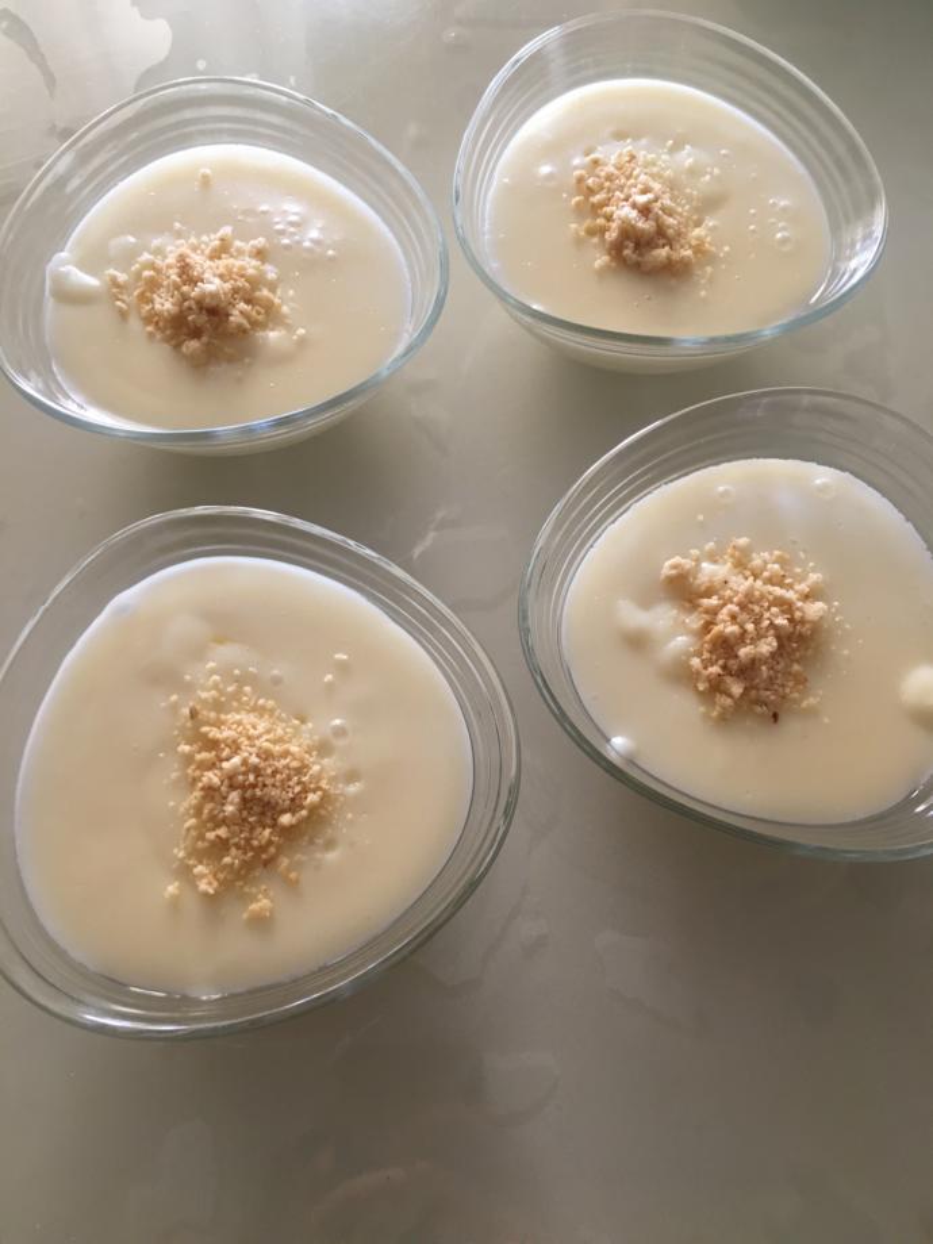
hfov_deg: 48.2
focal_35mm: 29
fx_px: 1042
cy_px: 622
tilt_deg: -69.1
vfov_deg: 61.7
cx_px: 466
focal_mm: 4.15
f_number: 2.2
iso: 125
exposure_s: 1/33
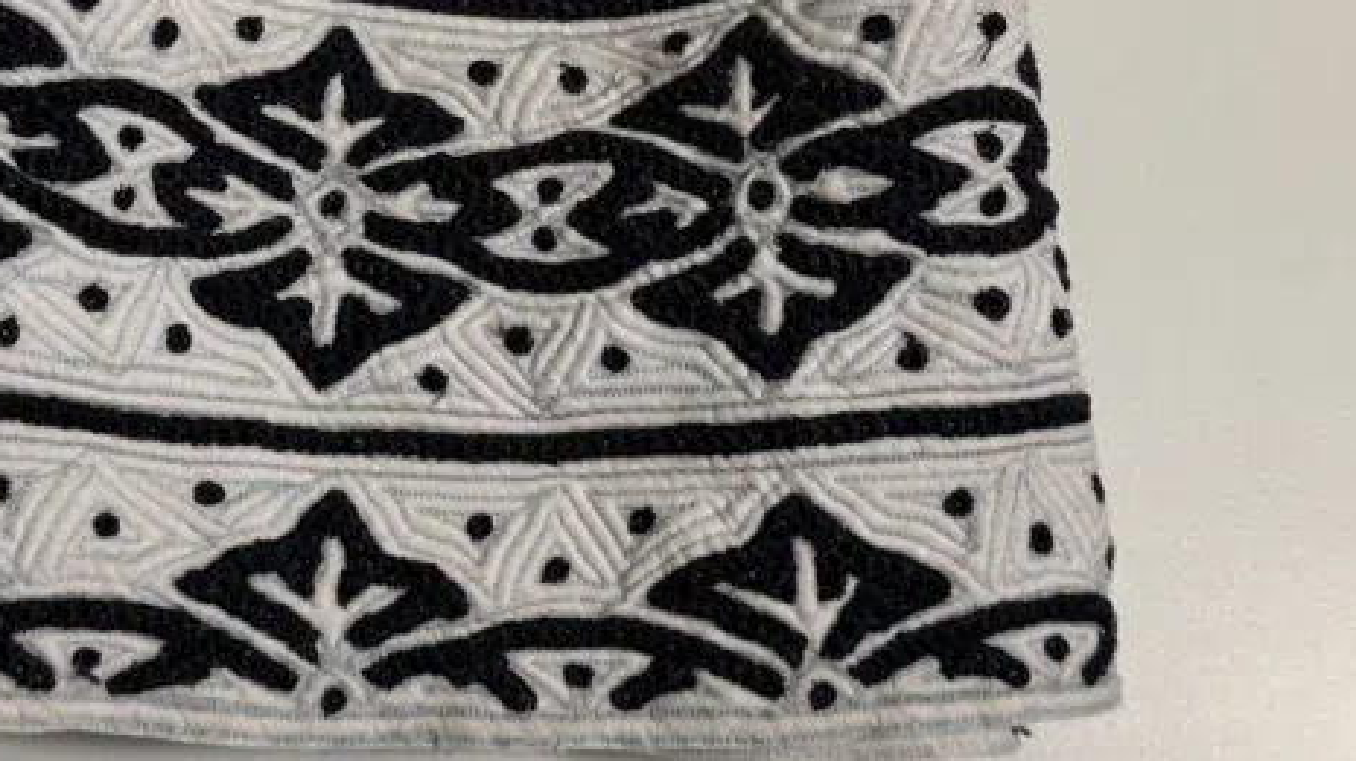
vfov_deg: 31.4
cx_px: 534
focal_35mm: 36
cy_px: 93
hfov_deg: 54.9
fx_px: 1294
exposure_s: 1/100
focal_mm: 6.86
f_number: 1.78
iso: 80
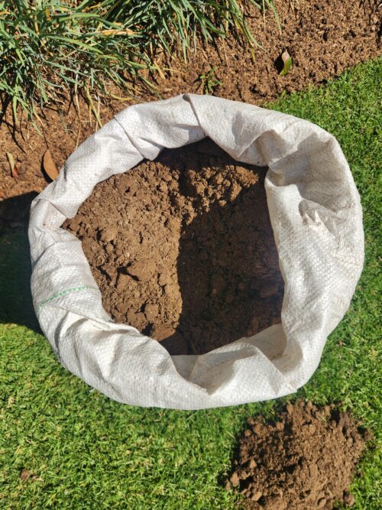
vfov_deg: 73.9
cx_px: 191
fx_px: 339
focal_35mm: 23
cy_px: 255
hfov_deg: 58.9
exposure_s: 1/1874
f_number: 1.8
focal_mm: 5.4
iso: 20
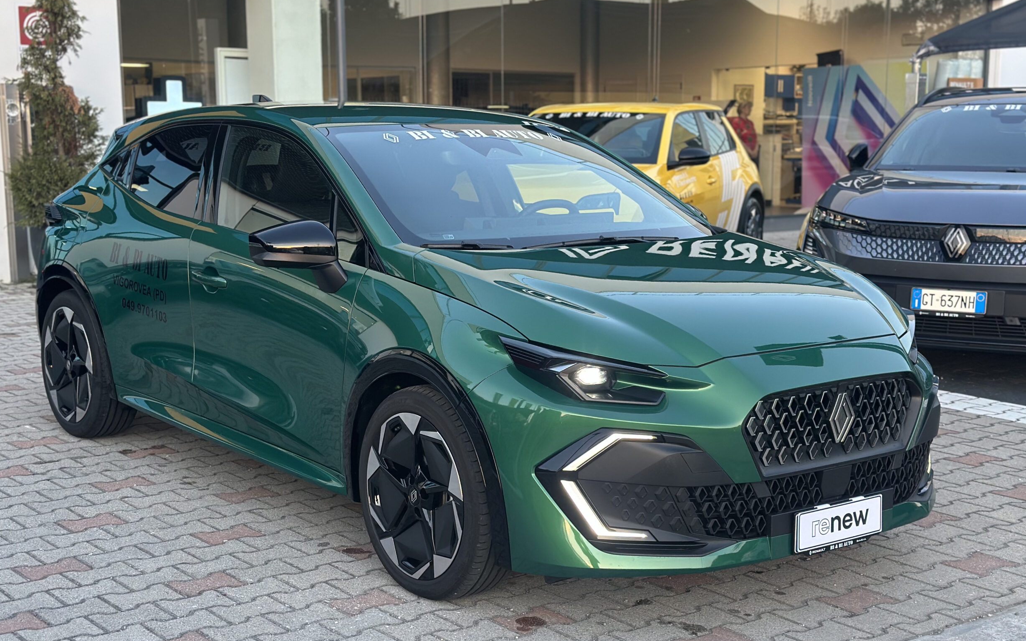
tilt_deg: -7.6
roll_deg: +0.7
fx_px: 1482
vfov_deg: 24.4
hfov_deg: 38.2
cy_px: 362
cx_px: 495
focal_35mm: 53
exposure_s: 1/121
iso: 125
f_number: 1.78
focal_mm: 6.86
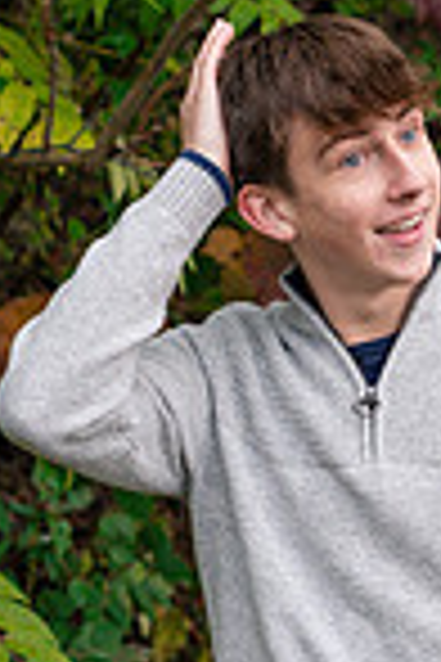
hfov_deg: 5.3
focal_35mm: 261
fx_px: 4795
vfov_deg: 7.9
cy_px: 279
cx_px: 392
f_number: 3.5
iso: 640
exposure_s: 1/320
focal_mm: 85
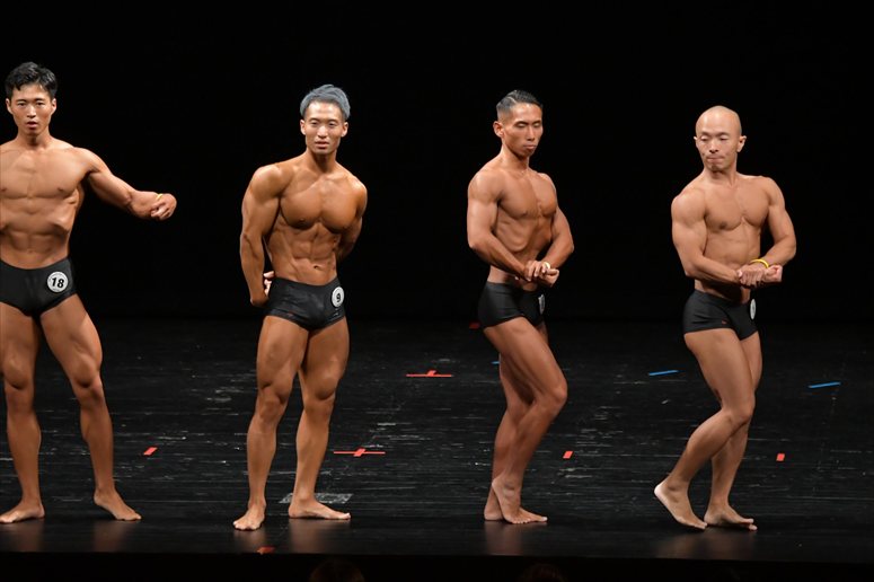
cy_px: 291
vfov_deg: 6.1
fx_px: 5460
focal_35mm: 225
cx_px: 437
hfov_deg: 9.2
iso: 3200
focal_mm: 150
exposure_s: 1/400
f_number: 5.6
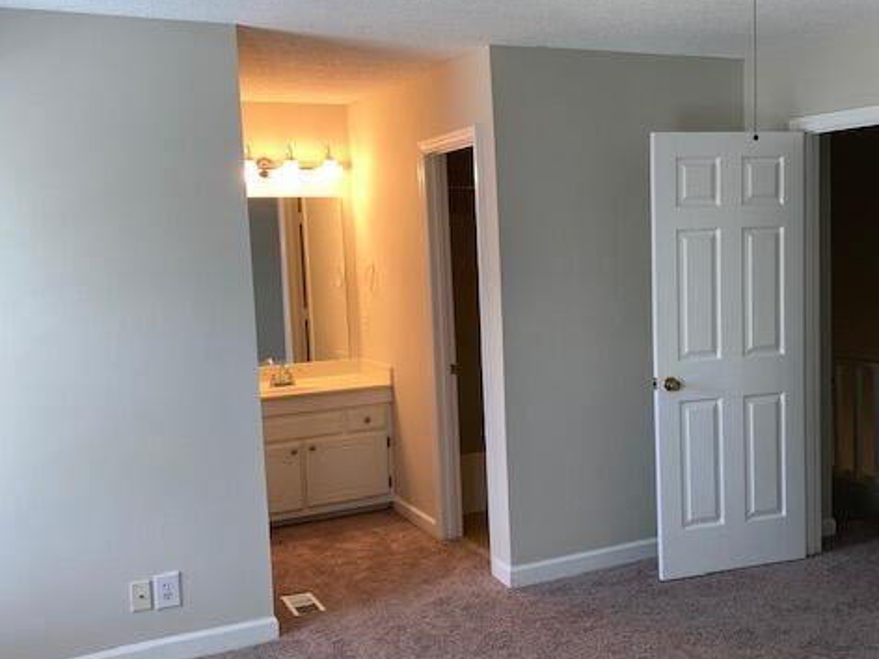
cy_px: 346
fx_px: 965
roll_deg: +1.2
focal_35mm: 38
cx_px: 551
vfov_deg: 37.7
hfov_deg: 48.5
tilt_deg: -6.3
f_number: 1.8
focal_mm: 3.99
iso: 20
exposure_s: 1/19
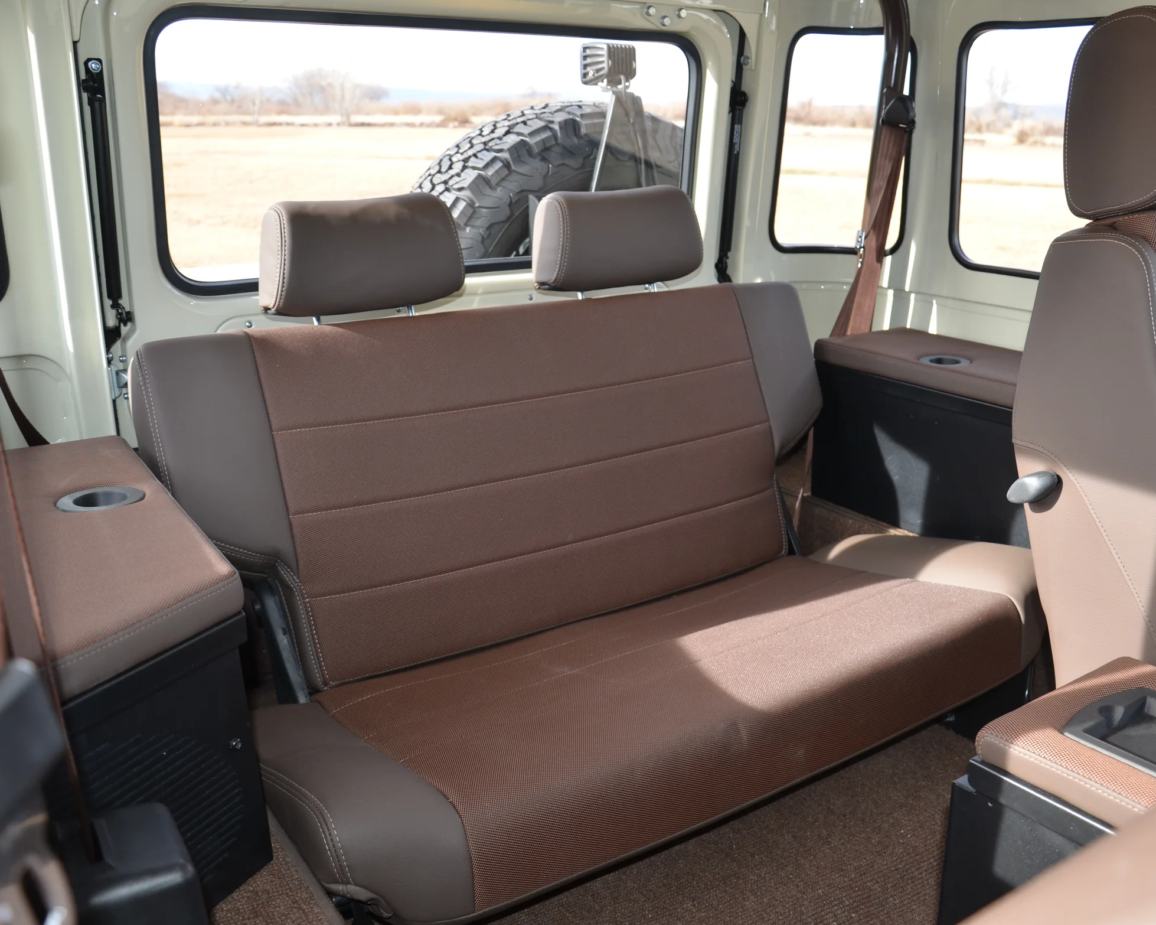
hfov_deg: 56.9
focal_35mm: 31
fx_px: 1061
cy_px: 461
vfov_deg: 47.1
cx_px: 667
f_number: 4
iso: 200
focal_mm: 18
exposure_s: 1/250
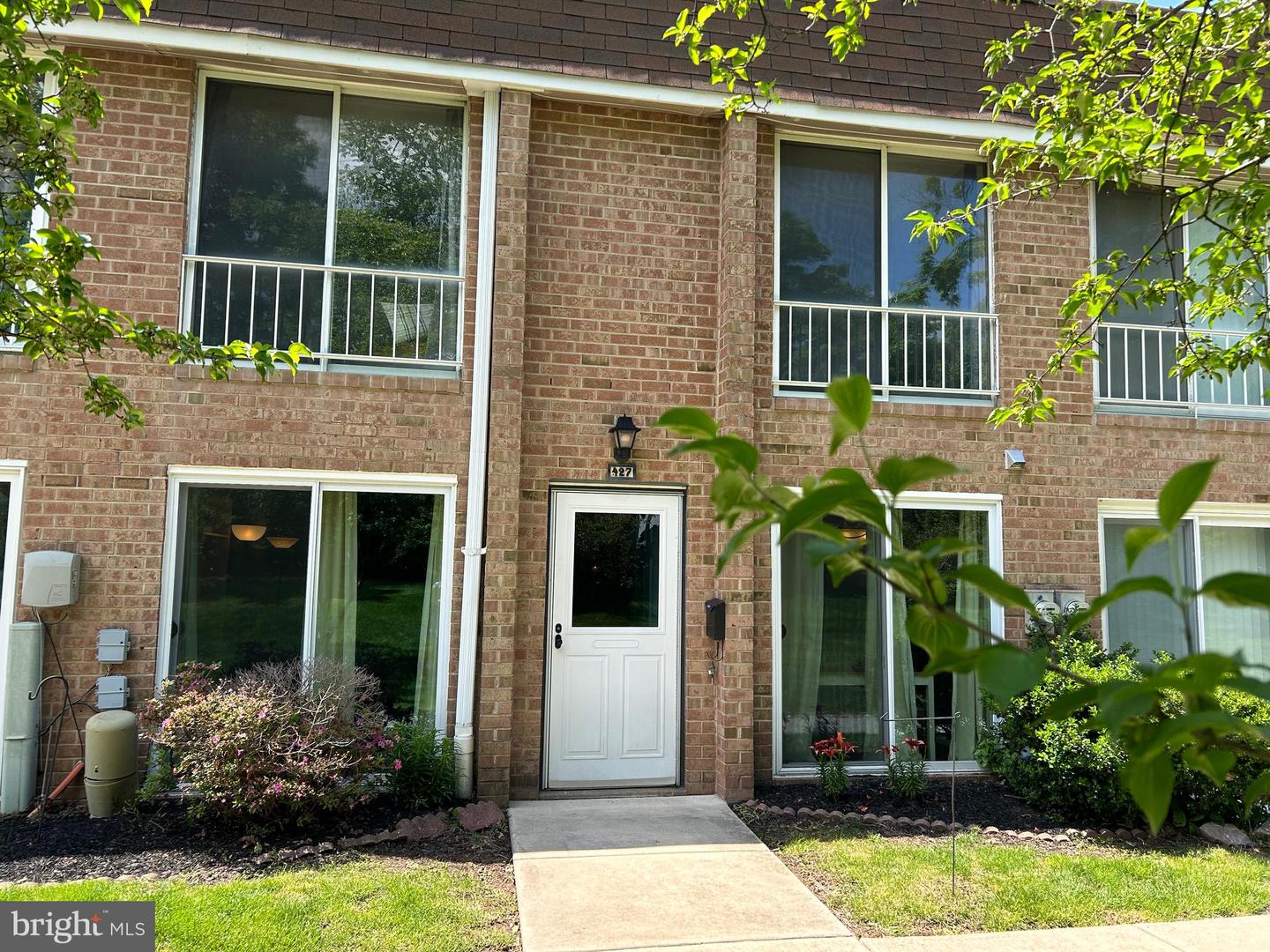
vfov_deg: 53.1
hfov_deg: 67.3
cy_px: 476
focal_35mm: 26
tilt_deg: +4.9
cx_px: 635
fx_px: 954
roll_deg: +0.0
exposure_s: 1/1068
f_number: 1.5
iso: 50
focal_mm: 5.7
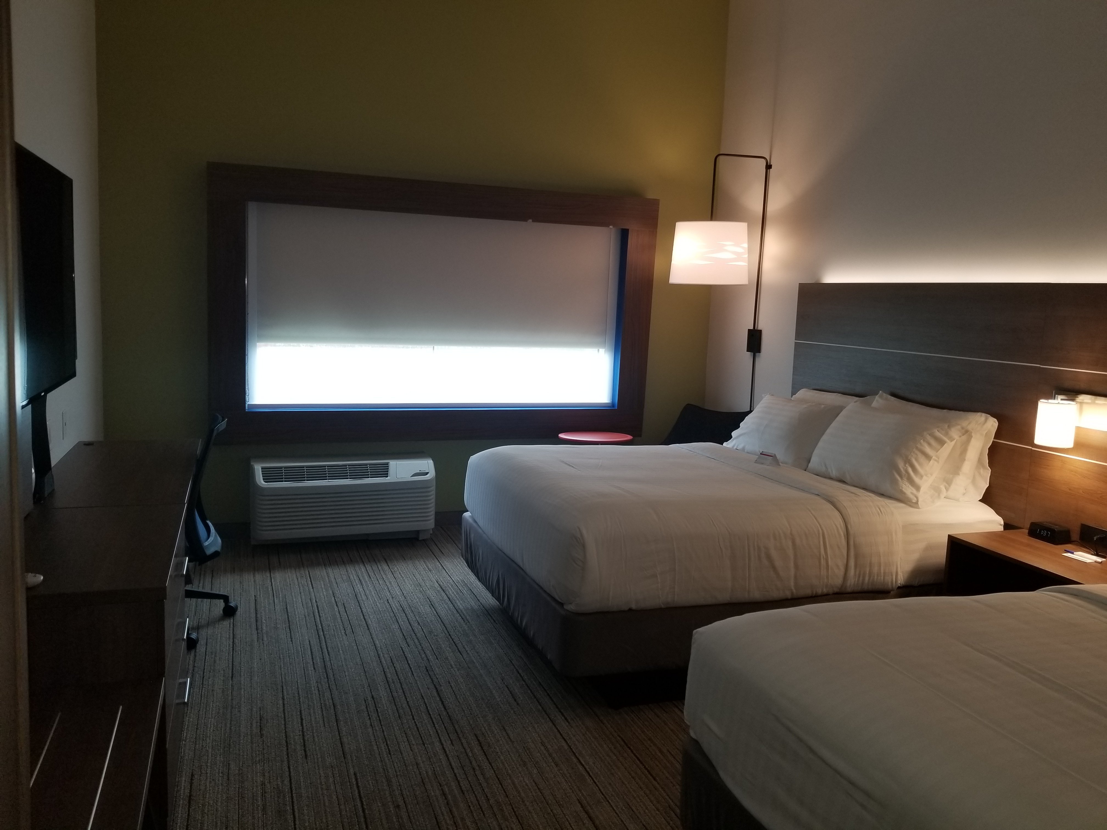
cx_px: 554
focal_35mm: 26
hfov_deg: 67.3
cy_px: 415
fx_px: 831
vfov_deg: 53.1
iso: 64
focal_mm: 4.25
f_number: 1.7
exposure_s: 1/60
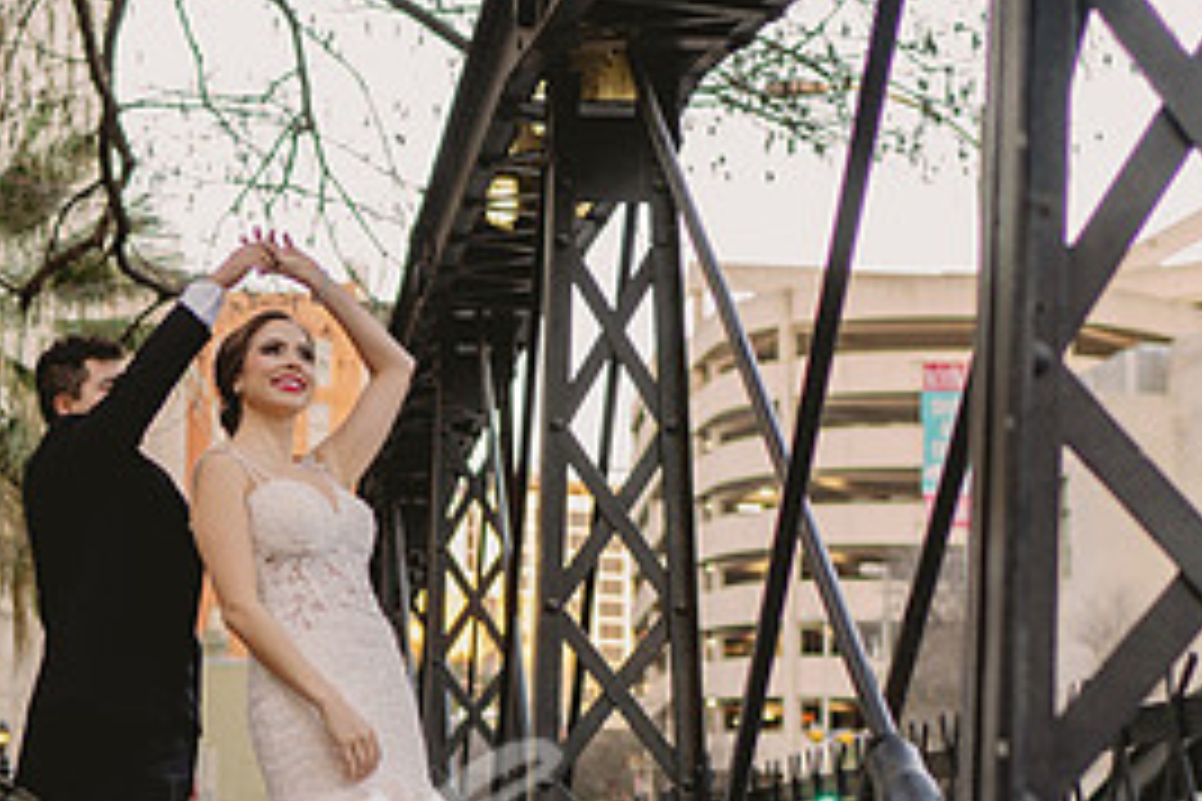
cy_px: 429
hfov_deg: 23.4
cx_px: 175
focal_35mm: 85
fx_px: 2838
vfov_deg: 16.1
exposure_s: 1/125
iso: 250
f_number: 2
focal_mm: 35
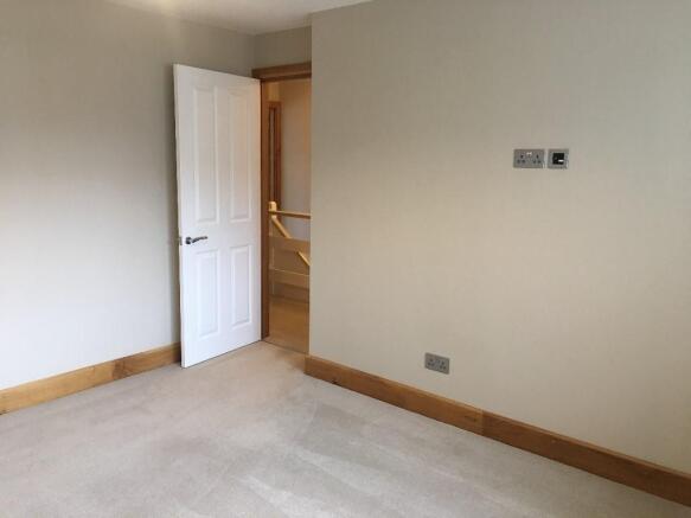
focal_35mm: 29
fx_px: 579
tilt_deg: -8.1
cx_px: 346
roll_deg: -0.5
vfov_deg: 48.2
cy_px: 259
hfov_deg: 61.7
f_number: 2.2
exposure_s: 1/17
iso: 50
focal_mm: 4.15
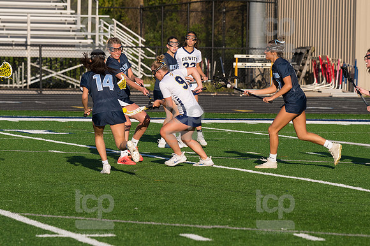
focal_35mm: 300
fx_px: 3081
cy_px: 123
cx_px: 185
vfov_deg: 4.6
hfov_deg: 6.9
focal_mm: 200
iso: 250
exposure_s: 1/1600
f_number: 5.6
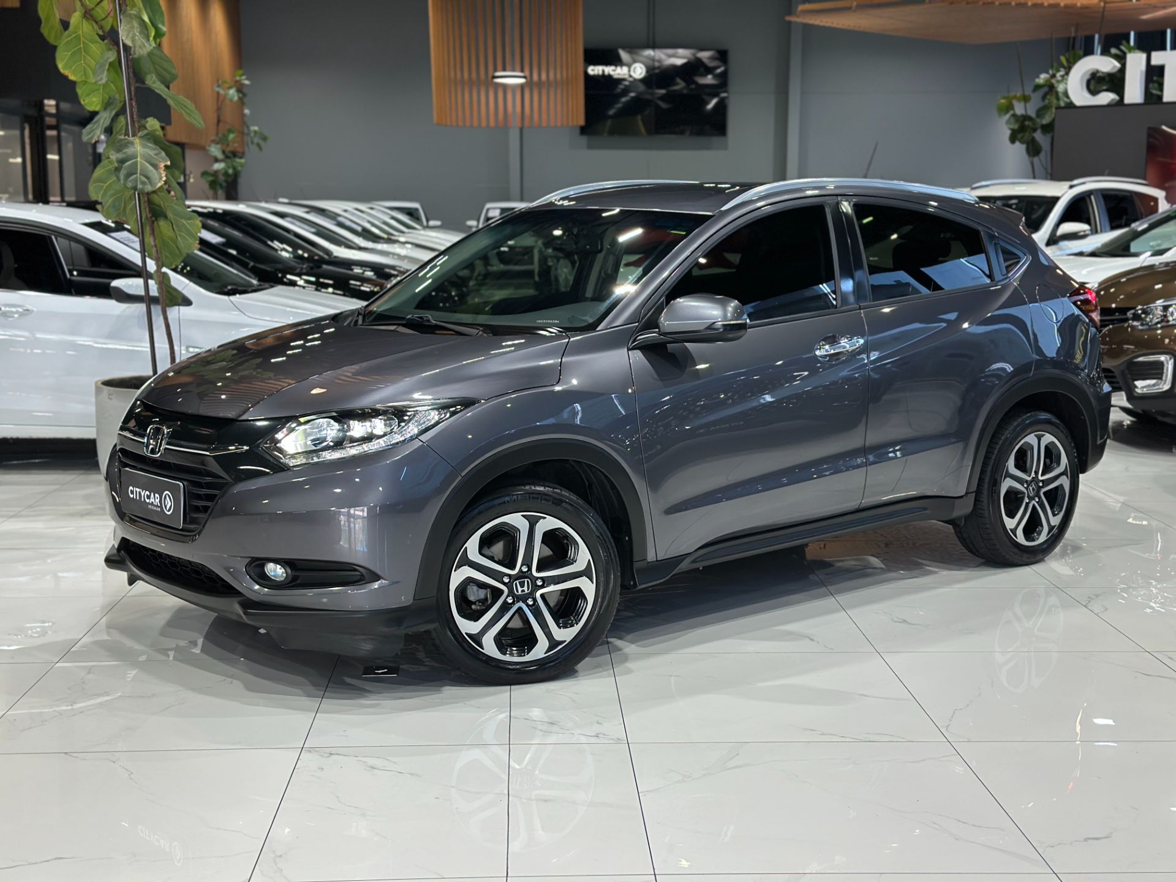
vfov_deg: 30.3
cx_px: 588
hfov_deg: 39.7
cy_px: 441
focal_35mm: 48
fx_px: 1631
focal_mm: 6.86
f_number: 1.78
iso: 160
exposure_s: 1/120
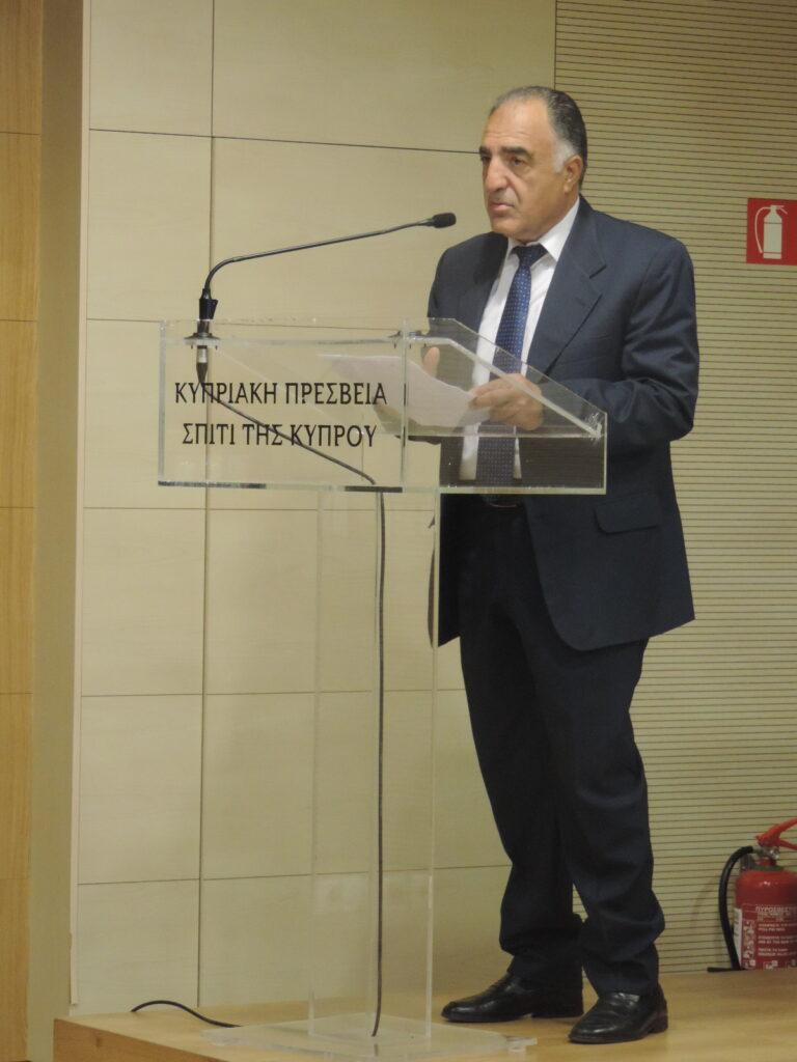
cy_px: 531
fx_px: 4451
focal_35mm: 145
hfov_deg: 10.2
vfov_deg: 13.6
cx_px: 398
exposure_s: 1/15
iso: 800
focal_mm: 25.8
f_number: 4.4
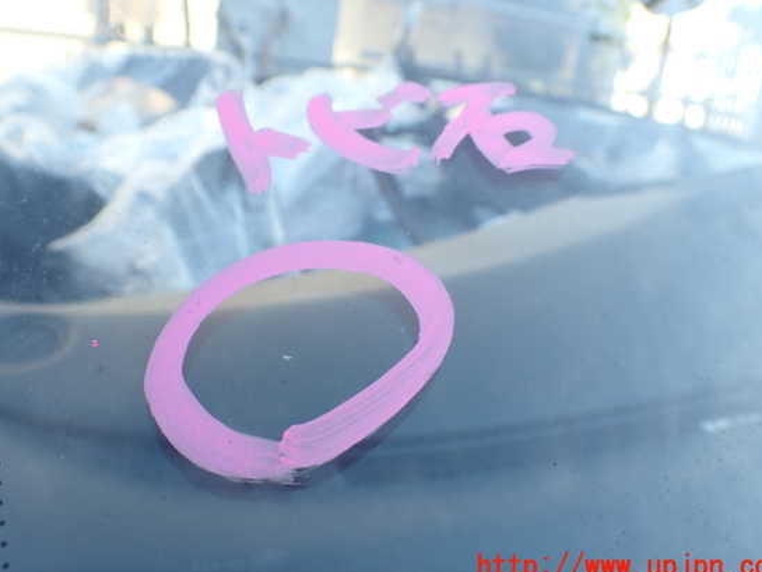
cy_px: 270
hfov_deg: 55.3
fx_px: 727
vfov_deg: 42.9
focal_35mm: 33
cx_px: 373
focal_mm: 5.4
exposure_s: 1/125
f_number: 3.2
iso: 100
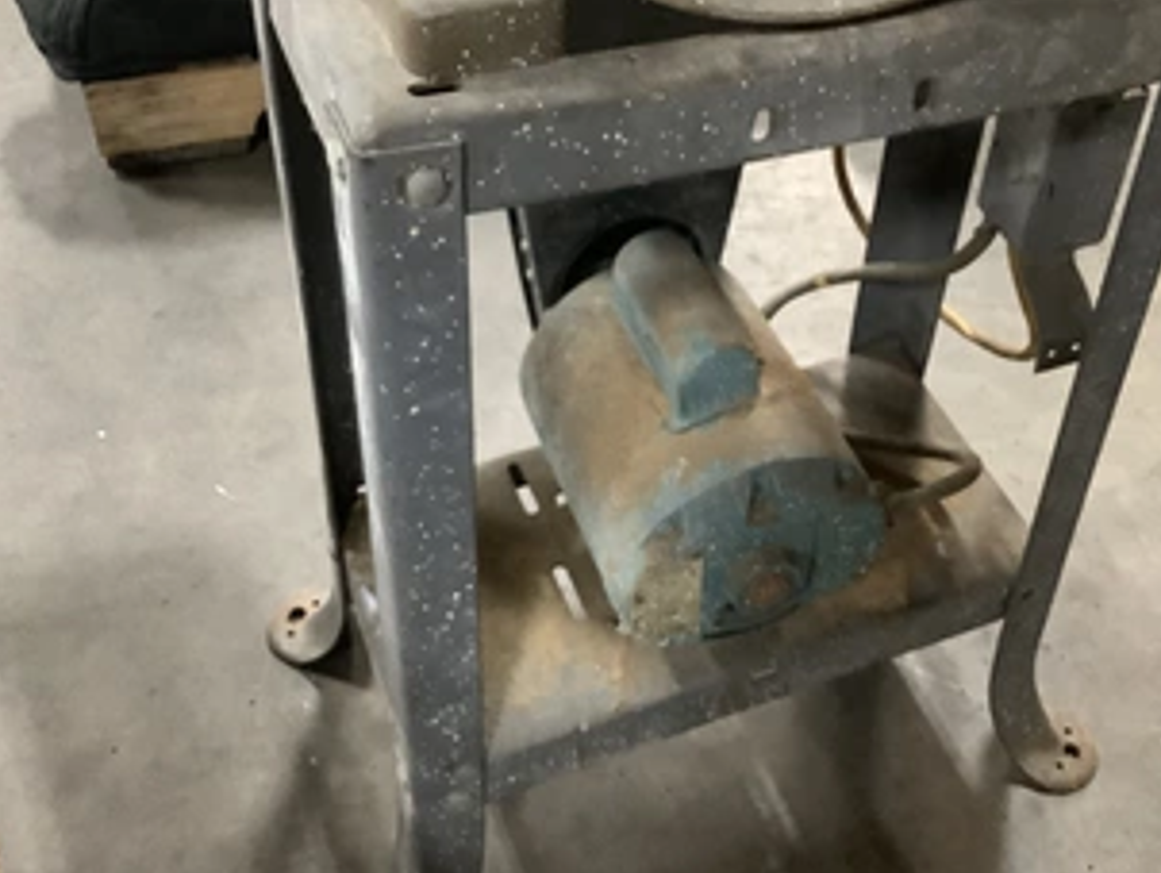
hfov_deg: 45.6
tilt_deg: -46.8
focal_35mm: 41
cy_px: 442
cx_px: 669
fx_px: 1376
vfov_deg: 35.2
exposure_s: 1/30
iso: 640
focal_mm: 3.3
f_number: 2.4
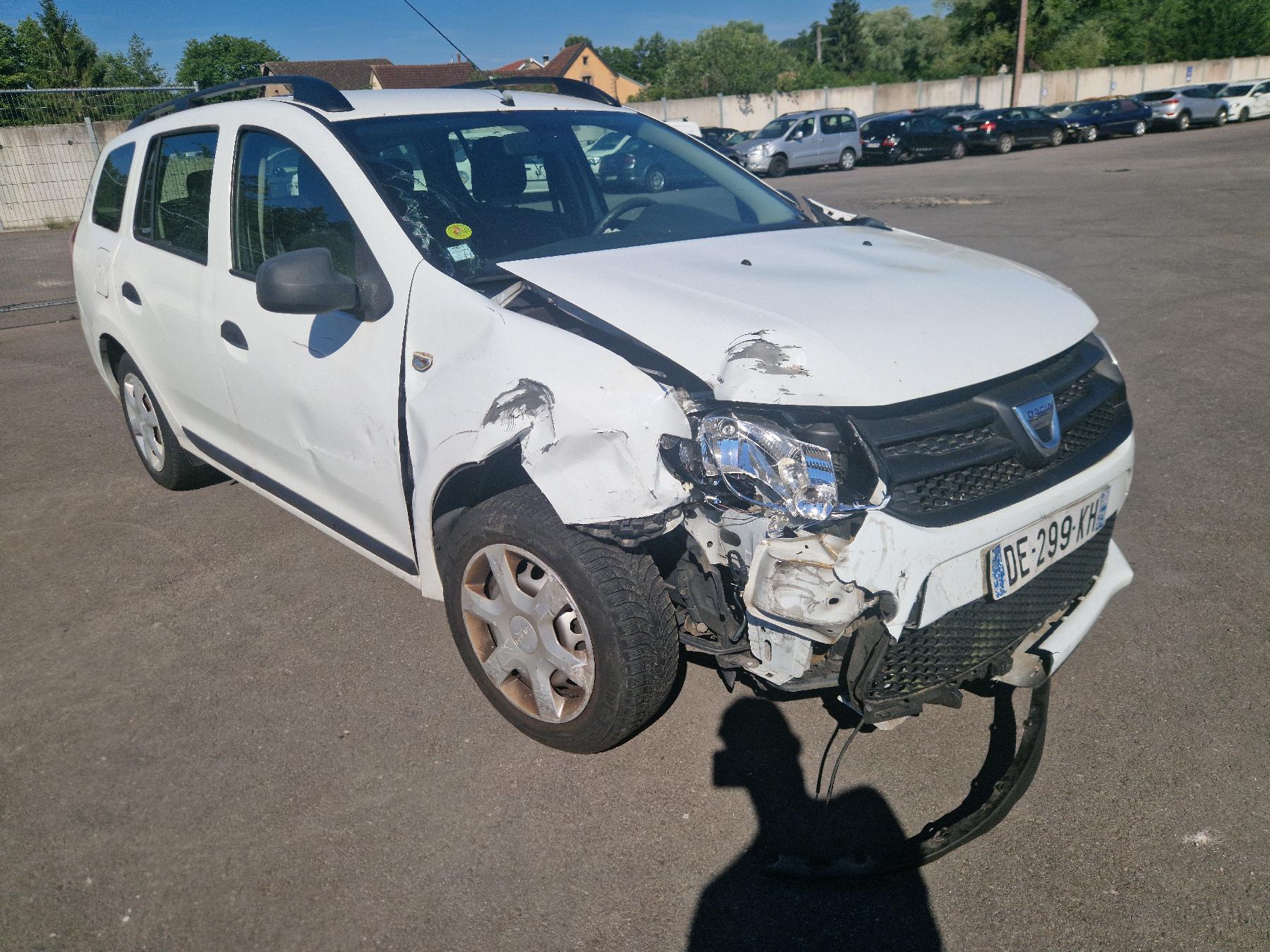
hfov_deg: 73.9
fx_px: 844
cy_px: 476
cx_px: 635
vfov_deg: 58.9
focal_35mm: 23
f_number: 1.8
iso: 50
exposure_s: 1/3333
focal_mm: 5.4
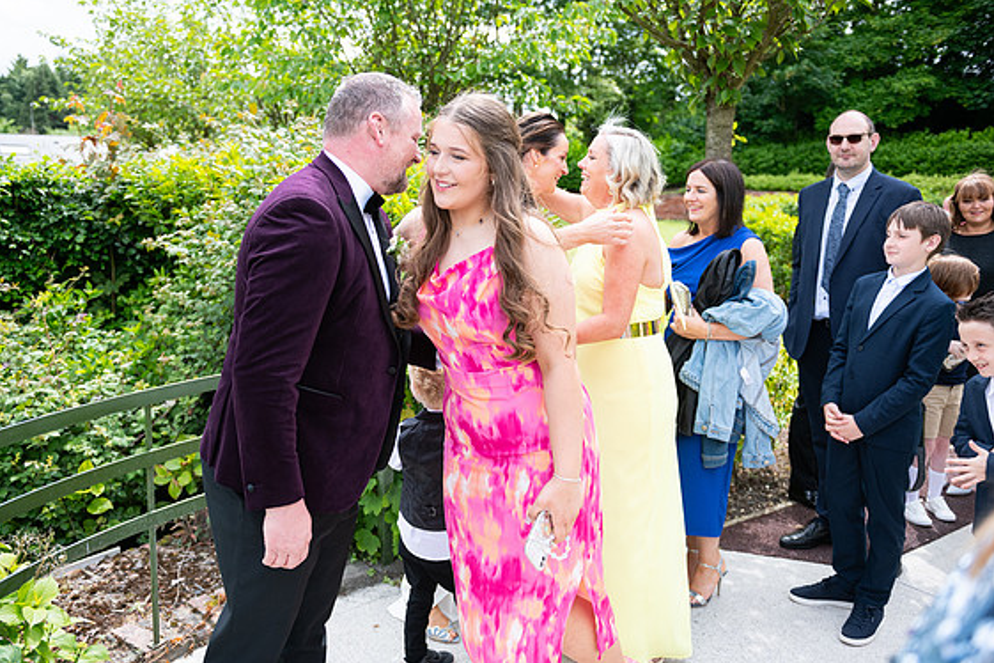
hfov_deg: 61.9
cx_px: 482
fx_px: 828
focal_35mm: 30
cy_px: 325
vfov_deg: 43.6
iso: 250
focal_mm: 29
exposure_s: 1/1250
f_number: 3.5
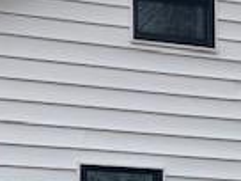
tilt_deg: +8.7
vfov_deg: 11.1
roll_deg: +0.0
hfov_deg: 14.9
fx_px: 919
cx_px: 184
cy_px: 195
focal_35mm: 132
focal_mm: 3.99
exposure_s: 1/486
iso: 20
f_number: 1.8
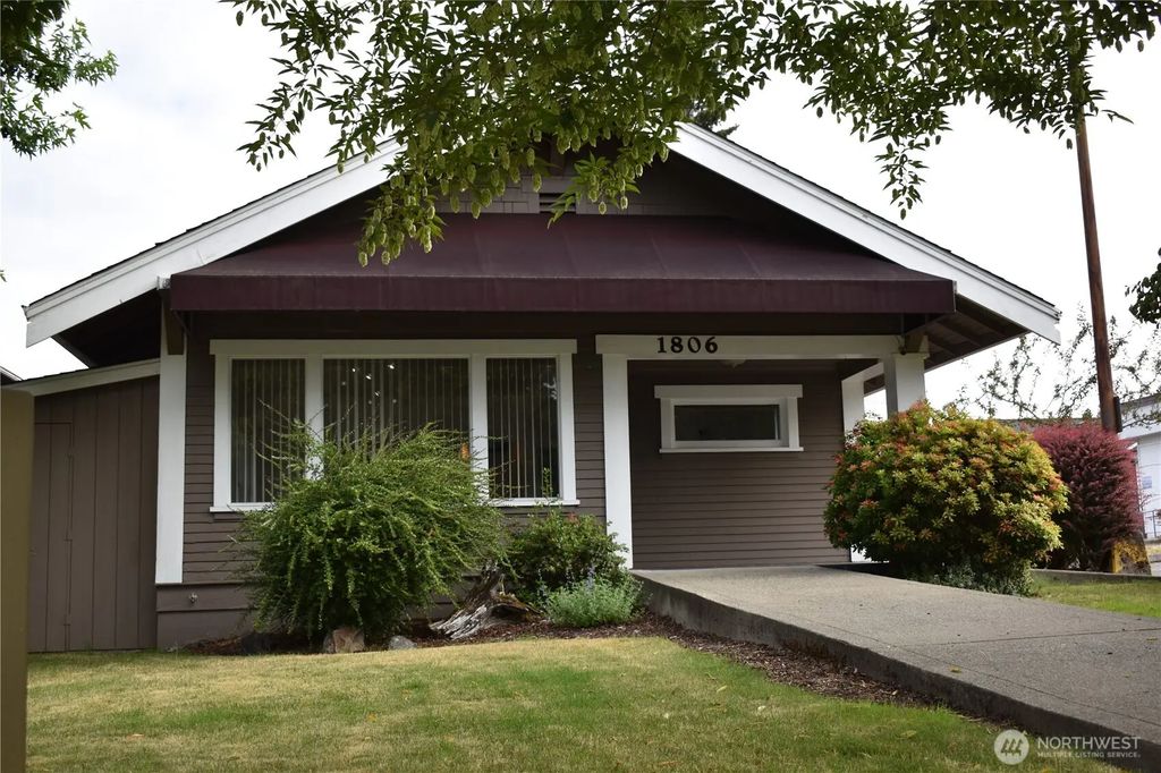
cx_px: 580
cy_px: 386
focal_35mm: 40
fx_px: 1306
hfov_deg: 47.9
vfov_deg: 33.0
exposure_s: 1/200
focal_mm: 27
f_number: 5
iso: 100
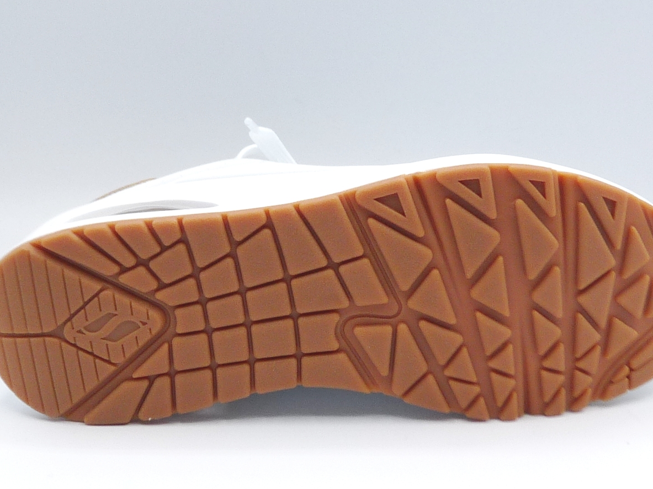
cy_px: 264
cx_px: 347
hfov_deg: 28.2
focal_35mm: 69
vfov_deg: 21.3
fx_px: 1301
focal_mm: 5.1
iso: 100
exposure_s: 1/250
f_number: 4
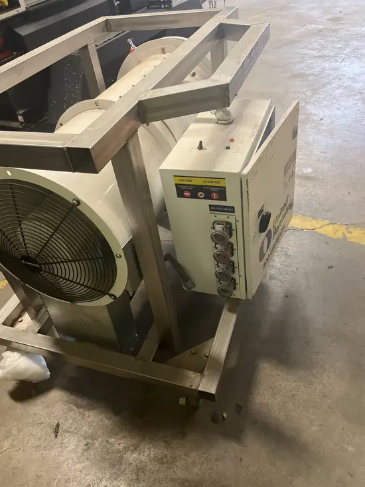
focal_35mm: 26
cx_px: 182
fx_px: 365
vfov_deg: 67.3
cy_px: 244
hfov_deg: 53.1
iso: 400
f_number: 1.6
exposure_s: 1/60
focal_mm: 5.1
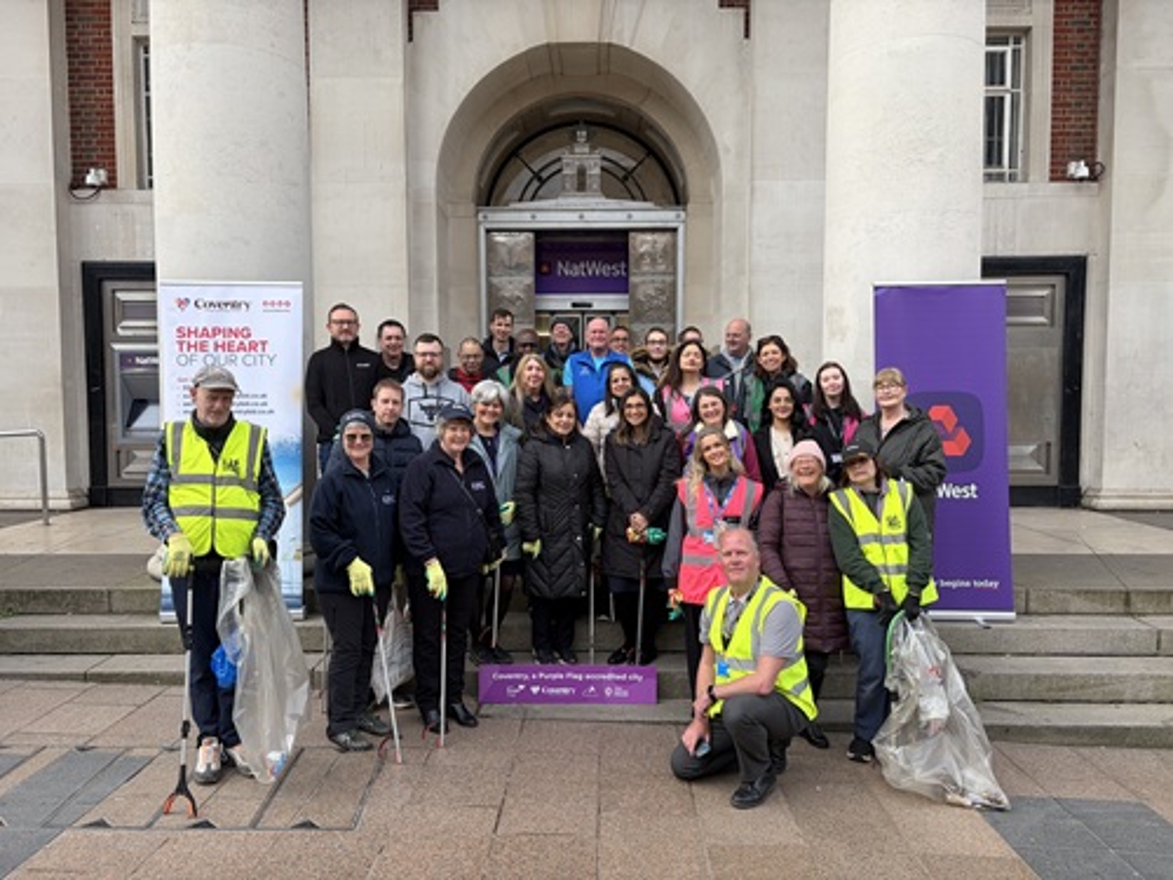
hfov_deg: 67.3
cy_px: 440
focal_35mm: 26
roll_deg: +0.8
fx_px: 881
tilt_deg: -3.3
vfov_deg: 53.1
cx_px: 586
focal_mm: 5.96
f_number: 1.6
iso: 50
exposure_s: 1/873
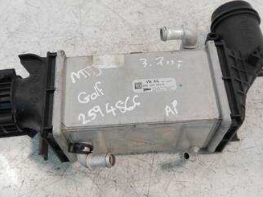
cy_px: 80
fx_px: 334
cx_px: 131
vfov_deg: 32.8
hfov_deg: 43.0
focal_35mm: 44
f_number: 3.5
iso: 320
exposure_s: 1/60
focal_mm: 15
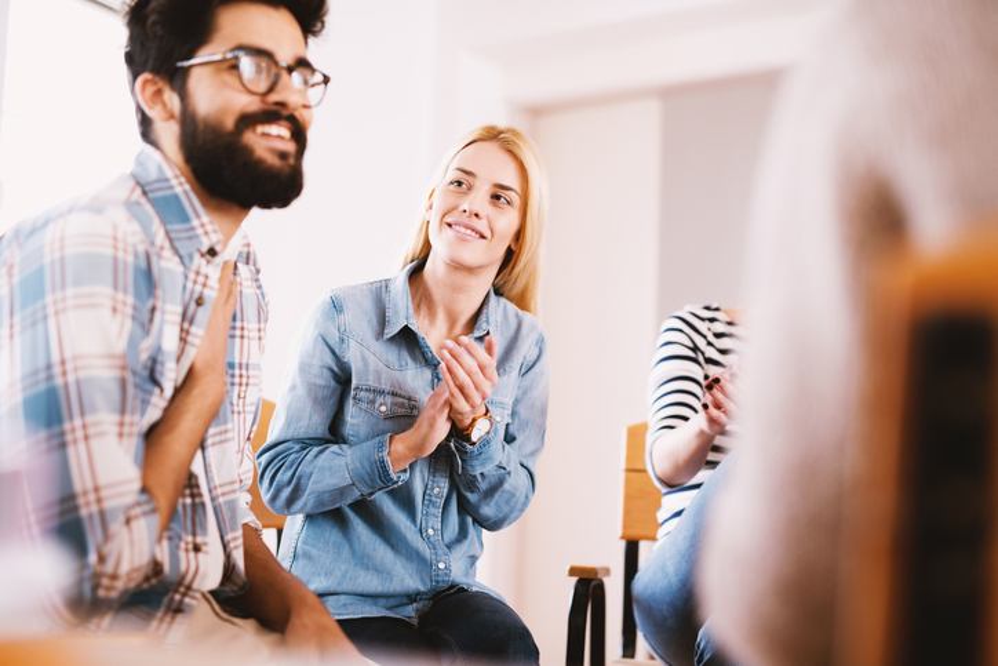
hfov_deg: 39.6
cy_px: 333
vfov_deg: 27.0
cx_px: 499
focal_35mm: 50
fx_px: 1386
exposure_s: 1/125
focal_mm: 50
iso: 640
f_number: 1.8
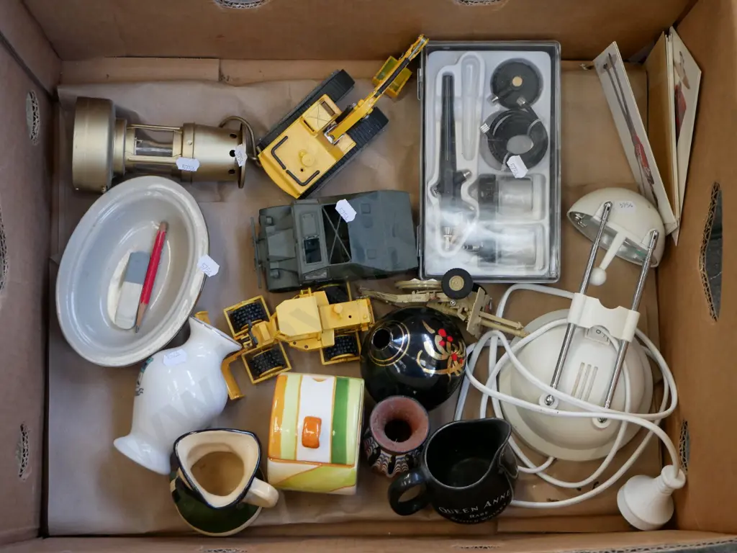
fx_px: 1277
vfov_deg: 24.4
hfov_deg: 32.2
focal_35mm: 60
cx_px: 368
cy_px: 276
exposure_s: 1/60
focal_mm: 30
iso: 1250
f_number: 4.9
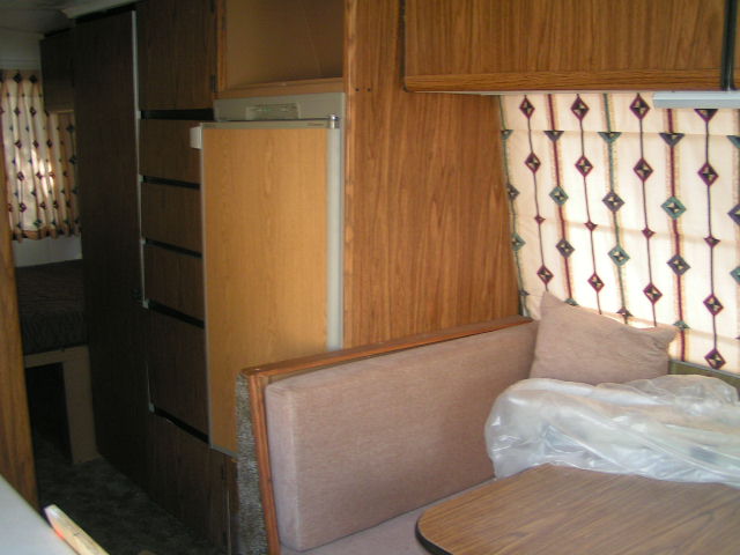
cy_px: 278
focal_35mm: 38
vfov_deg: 37.7
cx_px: 370
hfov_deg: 49.0
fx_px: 812
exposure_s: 1/50
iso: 100
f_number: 2.8
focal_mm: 5.8
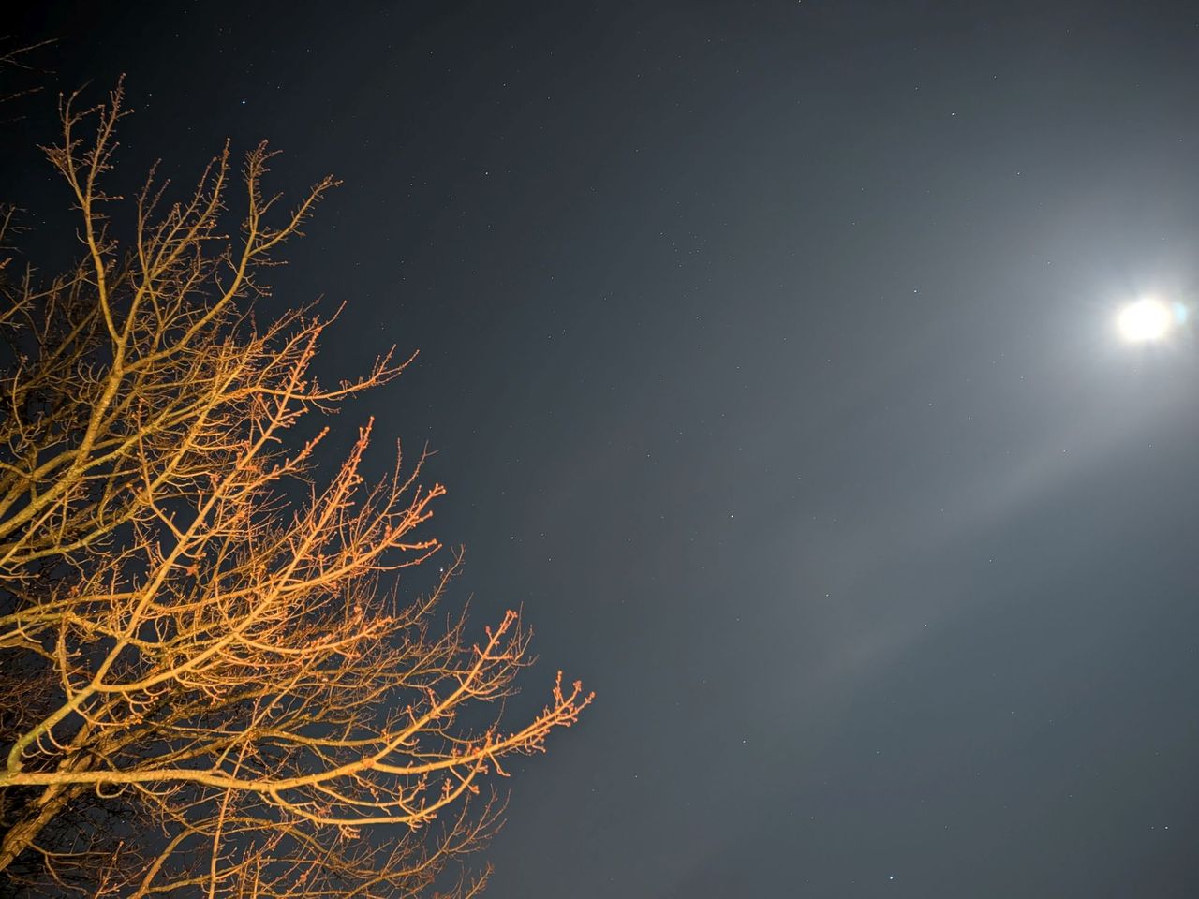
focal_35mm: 24
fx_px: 831
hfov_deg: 71.6
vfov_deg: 56.8
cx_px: 600
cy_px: 450
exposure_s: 15.7
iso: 65
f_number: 1.7
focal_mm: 4.53
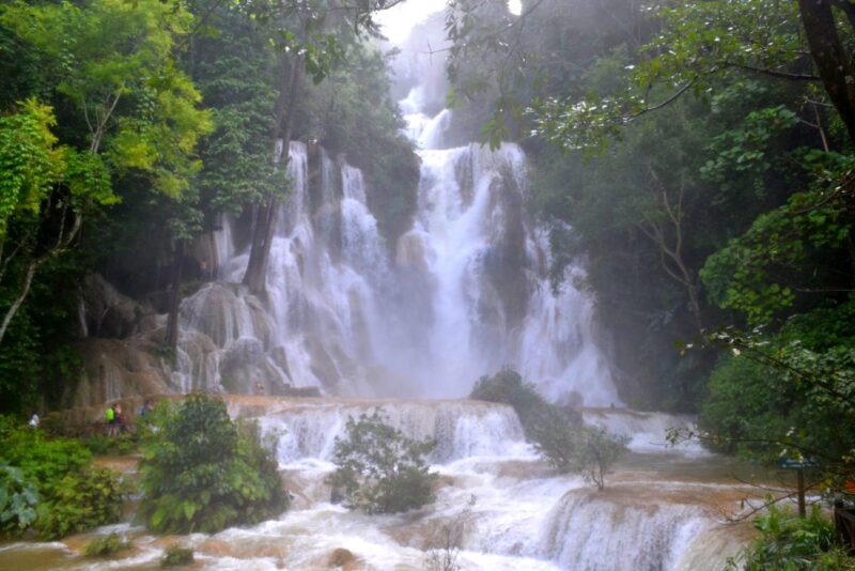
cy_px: 286
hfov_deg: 67.4
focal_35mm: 27
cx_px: 428
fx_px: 641
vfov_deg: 48.0
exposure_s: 1/125
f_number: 5.6
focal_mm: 18
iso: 360
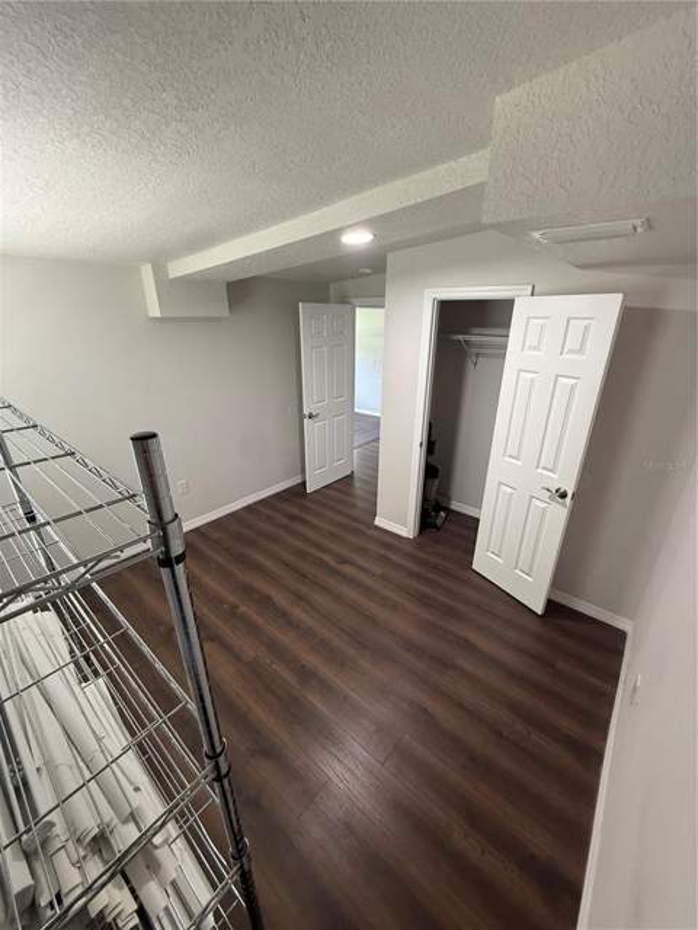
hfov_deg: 85.7
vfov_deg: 102.1
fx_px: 376
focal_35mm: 14
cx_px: 349
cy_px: 465
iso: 250
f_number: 2.2
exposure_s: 1/60
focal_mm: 2.22
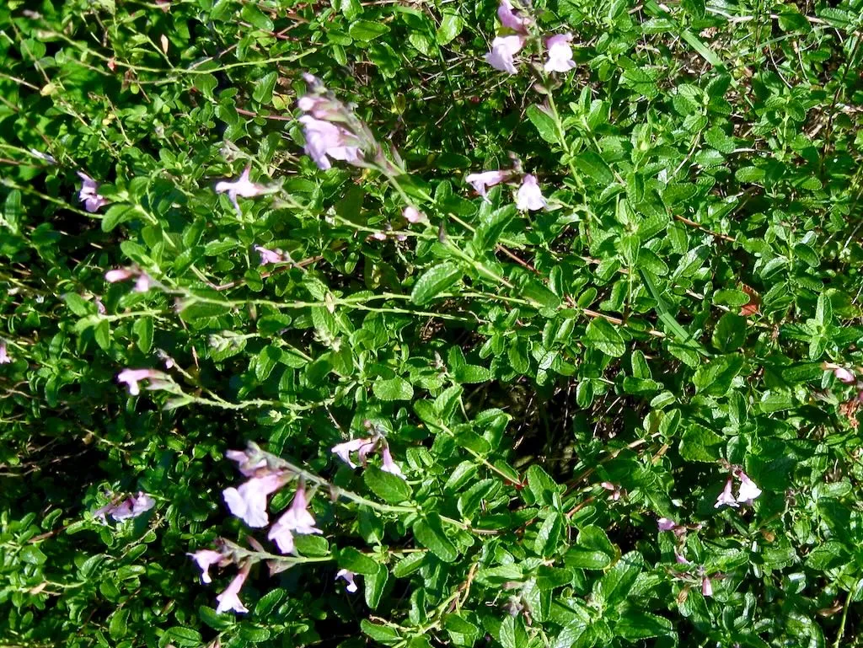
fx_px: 748
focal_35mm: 30
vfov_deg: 46.8
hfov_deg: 59.9
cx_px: 432
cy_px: 324
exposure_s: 1/870
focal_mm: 5.4
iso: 160
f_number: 3.5
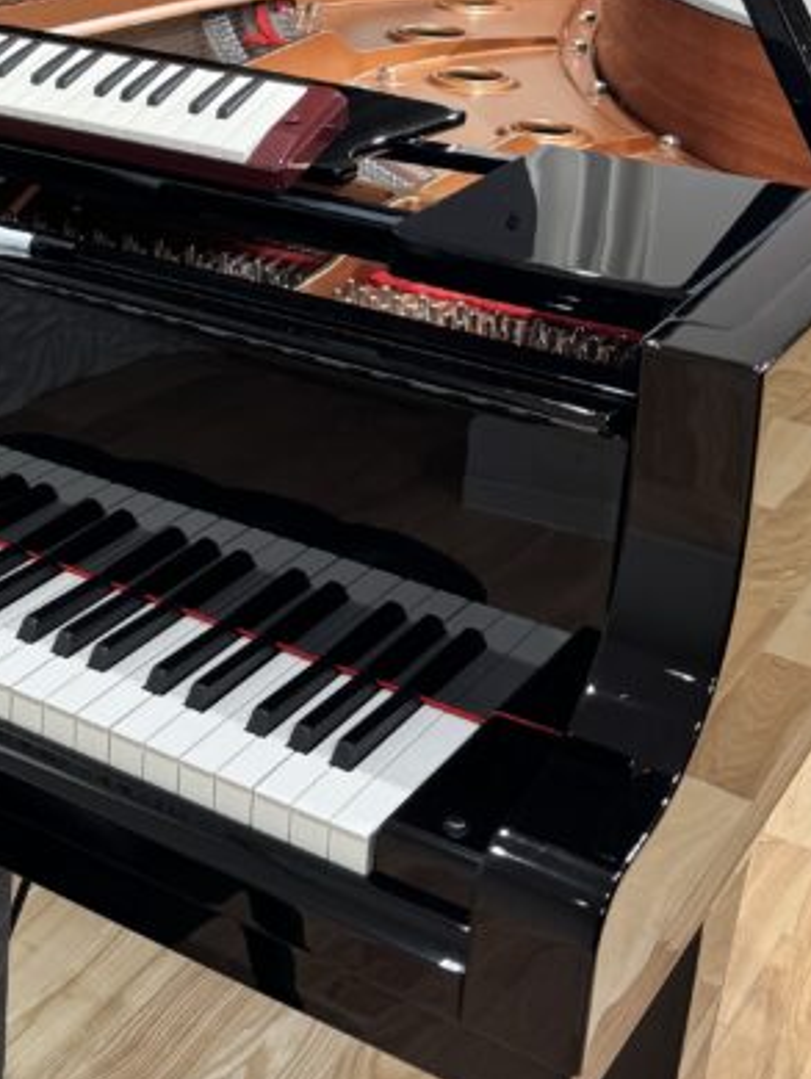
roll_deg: -0.4
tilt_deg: -16.8
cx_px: -66
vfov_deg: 29.8
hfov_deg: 22.1
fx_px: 1966
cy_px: 166
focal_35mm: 63
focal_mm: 6.76
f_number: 1.78
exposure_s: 1/145
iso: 64
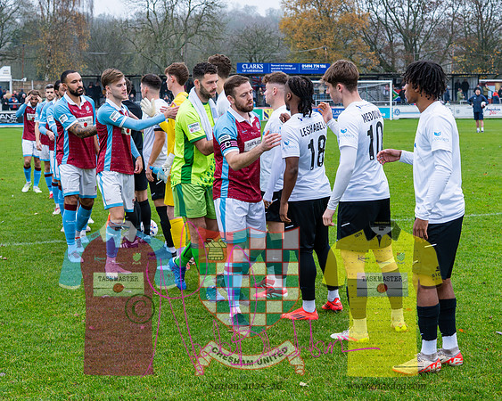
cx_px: 251
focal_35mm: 70
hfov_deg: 27.2
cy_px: 195
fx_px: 1038
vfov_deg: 21.9
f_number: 5
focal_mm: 39
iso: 1250
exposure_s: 1/400
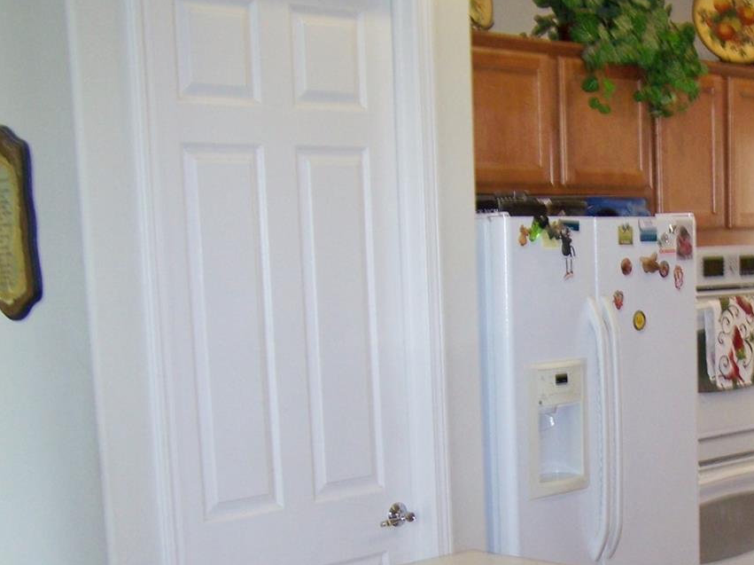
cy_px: 440
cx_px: 621
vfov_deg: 21.7
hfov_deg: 28.3
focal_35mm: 67
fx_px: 1458
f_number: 2.8
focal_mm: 6.3
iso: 80
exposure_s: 1/50
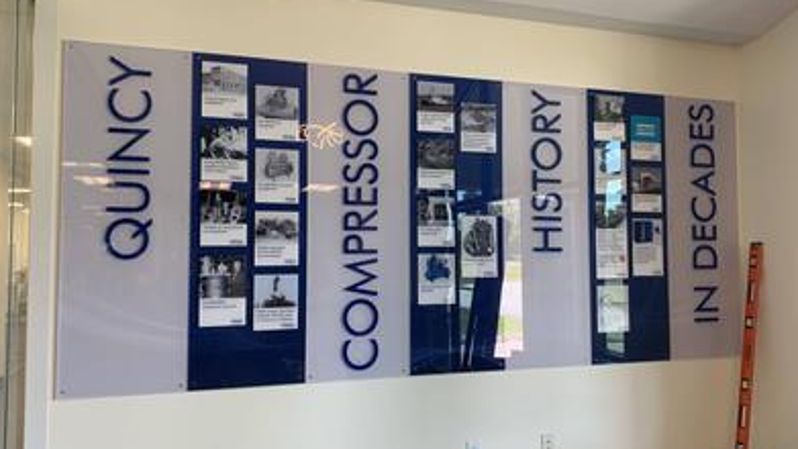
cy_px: 227
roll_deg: +0.4
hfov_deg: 66.1
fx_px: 614
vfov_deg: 40.2
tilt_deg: +0.1
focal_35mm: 29
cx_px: 400
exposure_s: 1/60
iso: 50
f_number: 1.8
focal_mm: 4.25
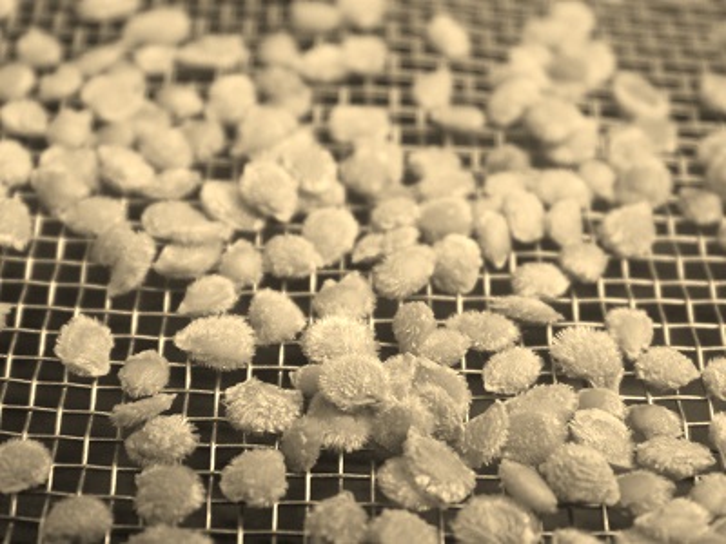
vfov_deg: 21.9
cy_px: 272
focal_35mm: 67
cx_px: 363
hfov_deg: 29.0
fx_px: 1405
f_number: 4.3
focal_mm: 12.2
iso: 400
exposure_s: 1/7.6
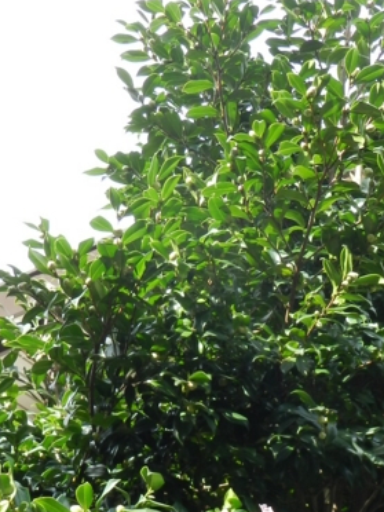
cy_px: 450
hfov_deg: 12.9
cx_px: 315
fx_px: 1686
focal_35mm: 114
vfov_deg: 17.0
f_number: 4.4
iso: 160
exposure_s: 1/100
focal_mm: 9.4
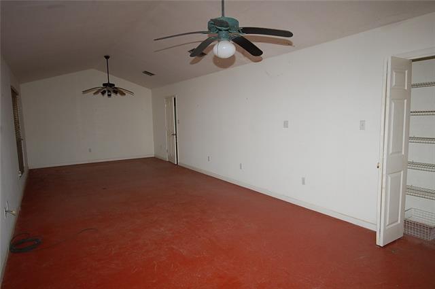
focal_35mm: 22
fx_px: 272
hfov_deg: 77.4
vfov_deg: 56.0
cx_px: 218
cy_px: 144
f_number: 5
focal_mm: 15
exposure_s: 1/60
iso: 400
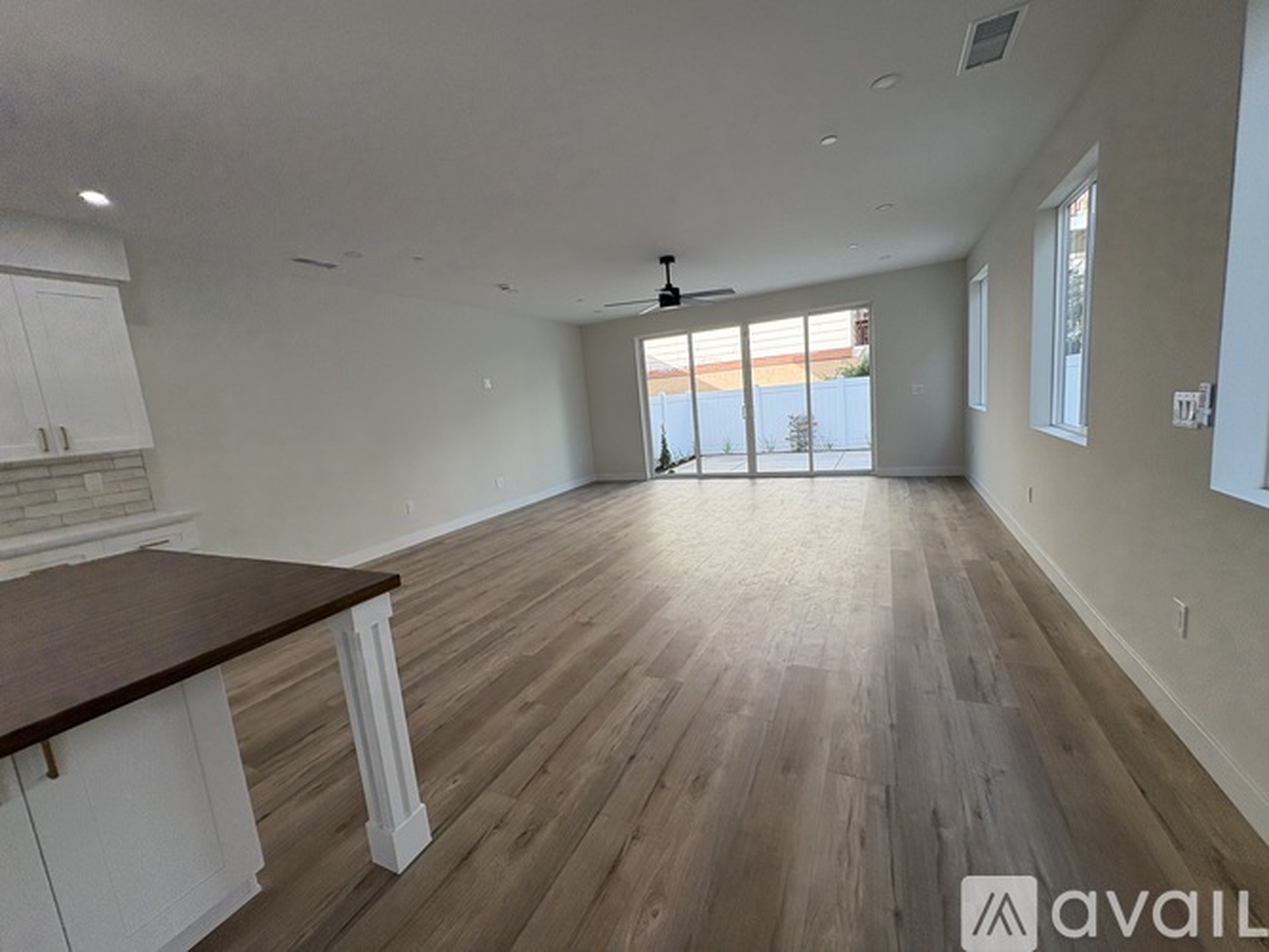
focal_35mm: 14
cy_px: 476
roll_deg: +4.0
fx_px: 513
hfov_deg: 102.1
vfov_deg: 85.7
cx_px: 634
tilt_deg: -7.2
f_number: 2.2
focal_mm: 2.22
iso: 64
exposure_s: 1/238
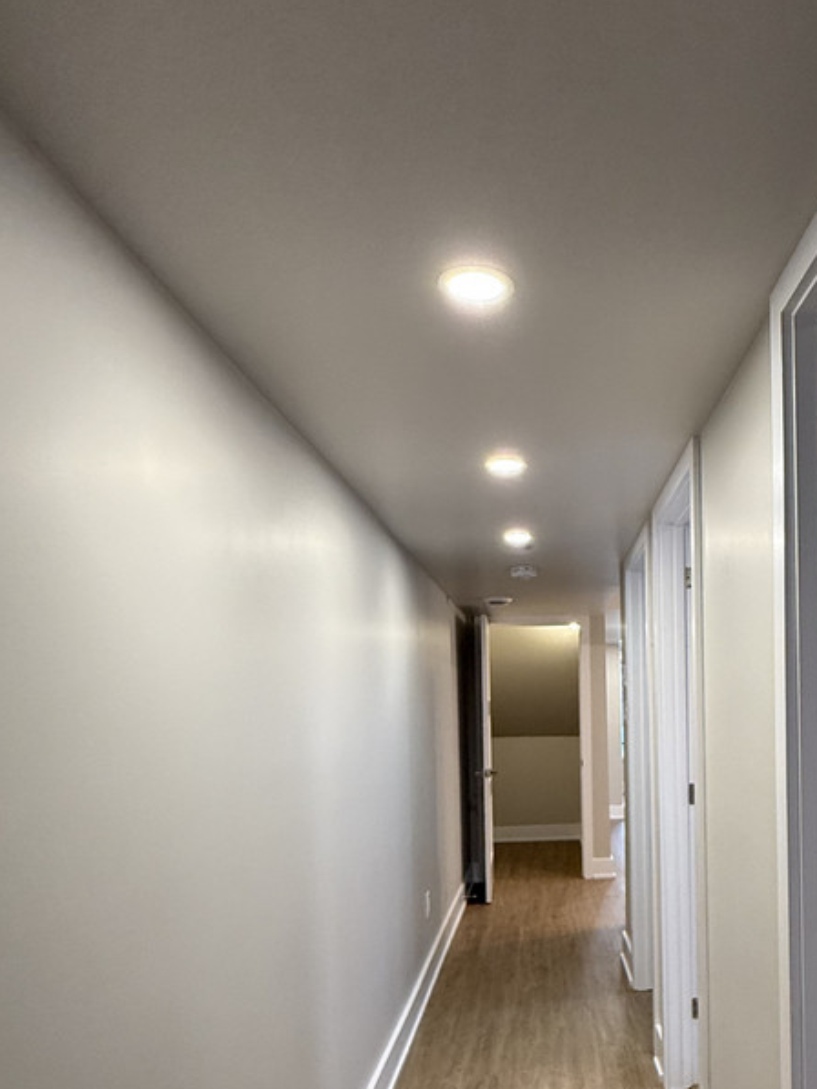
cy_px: 722
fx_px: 849
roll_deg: +1.8
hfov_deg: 49.1
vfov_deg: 63.7
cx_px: 622
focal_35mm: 27
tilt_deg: +0.8
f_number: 2.2
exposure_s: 1/120
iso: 320
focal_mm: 2.22
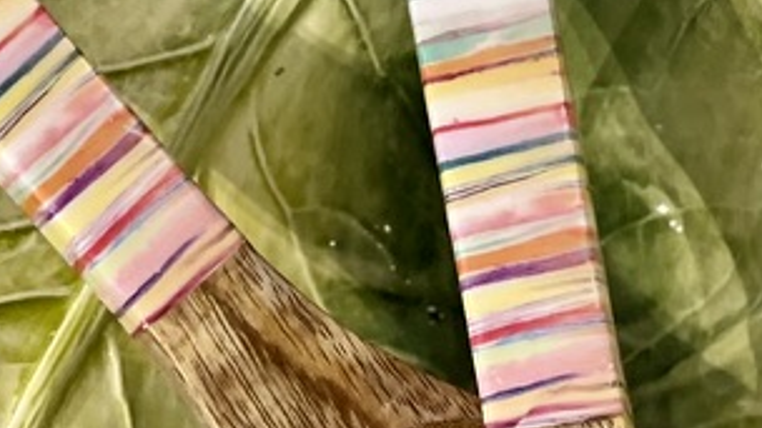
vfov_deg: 5.2
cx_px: 481
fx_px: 4748
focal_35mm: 235
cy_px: 468
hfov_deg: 9.2
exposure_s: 1/33
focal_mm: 7.5
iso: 160
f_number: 2.2
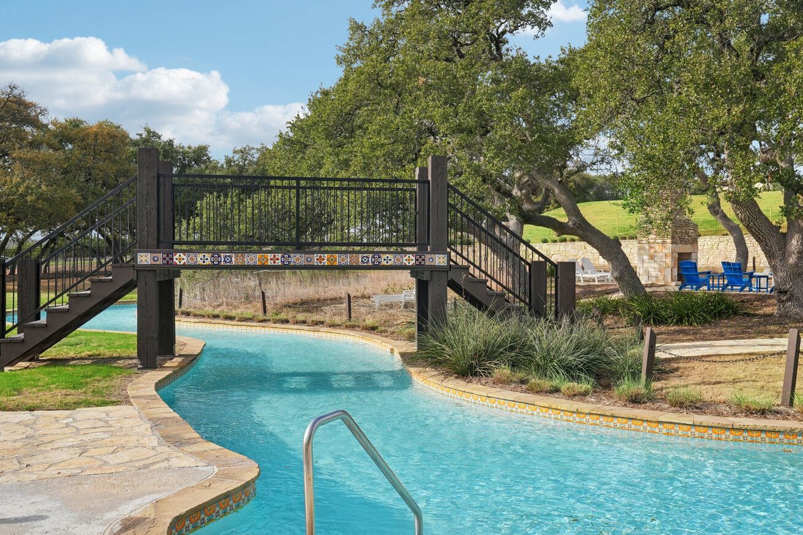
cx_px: 438
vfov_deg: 35.9
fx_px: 825
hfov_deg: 51.8
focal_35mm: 37
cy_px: 274
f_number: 8
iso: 200
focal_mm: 30
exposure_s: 1/500
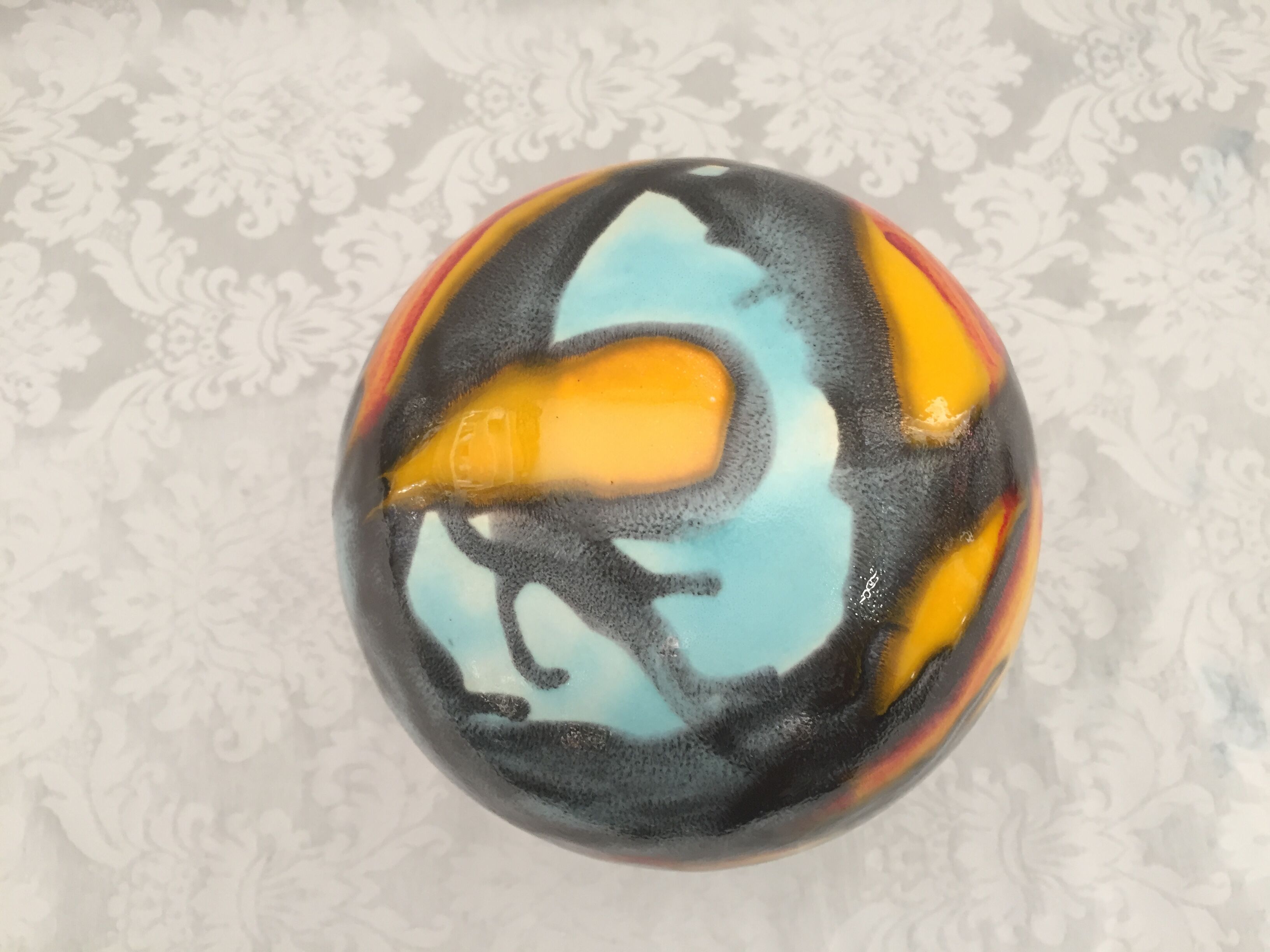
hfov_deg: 61.7
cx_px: 635
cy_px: 476
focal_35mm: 29
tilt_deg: -71.7
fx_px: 1064
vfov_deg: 48.2
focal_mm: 4.15
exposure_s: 1/33
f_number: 2.2
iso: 100
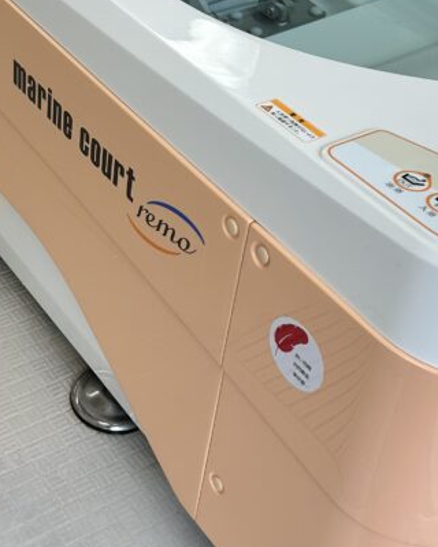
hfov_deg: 23.4
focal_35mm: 65
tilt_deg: -41.3
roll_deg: -6.7
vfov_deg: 29.1
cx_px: 141
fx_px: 1053
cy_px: 249
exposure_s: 1/125
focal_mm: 5.7
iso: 32
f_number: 1.5
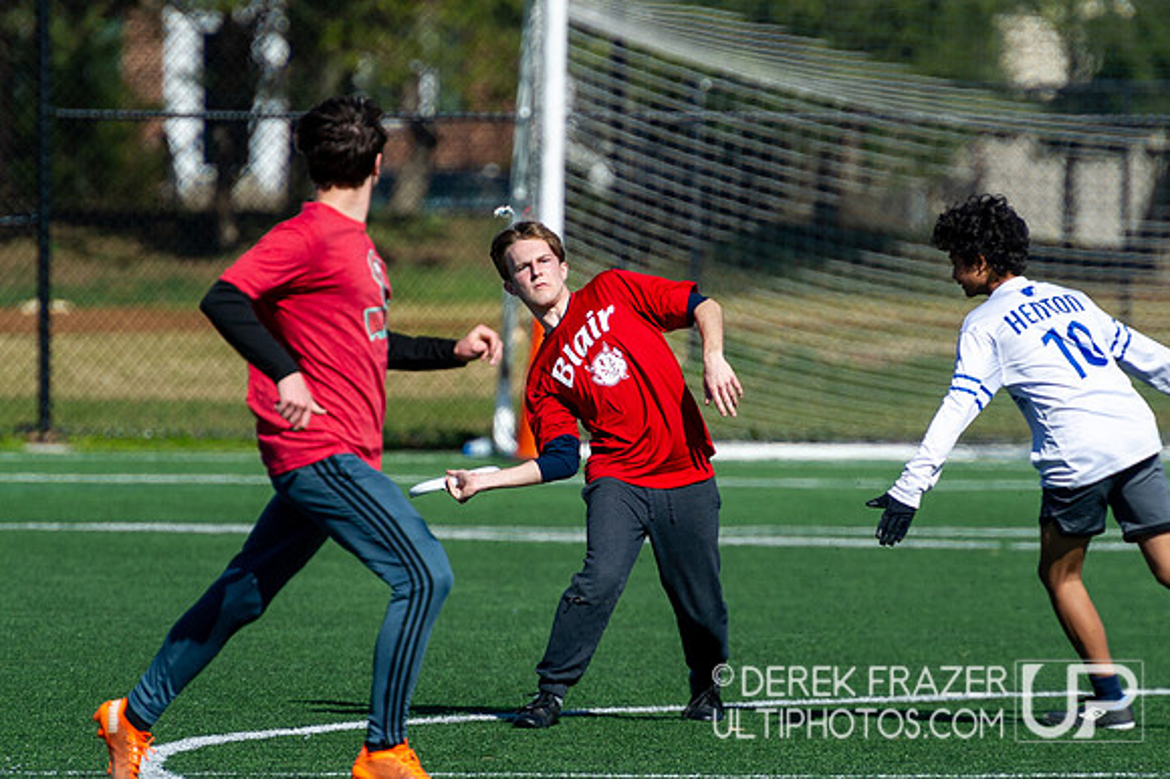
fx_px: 17578
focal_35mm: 541
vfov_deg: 2.5
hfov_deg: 3.8
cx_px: 580
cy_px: 341
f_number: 4
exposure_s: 1/3200
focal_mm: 280
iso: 320
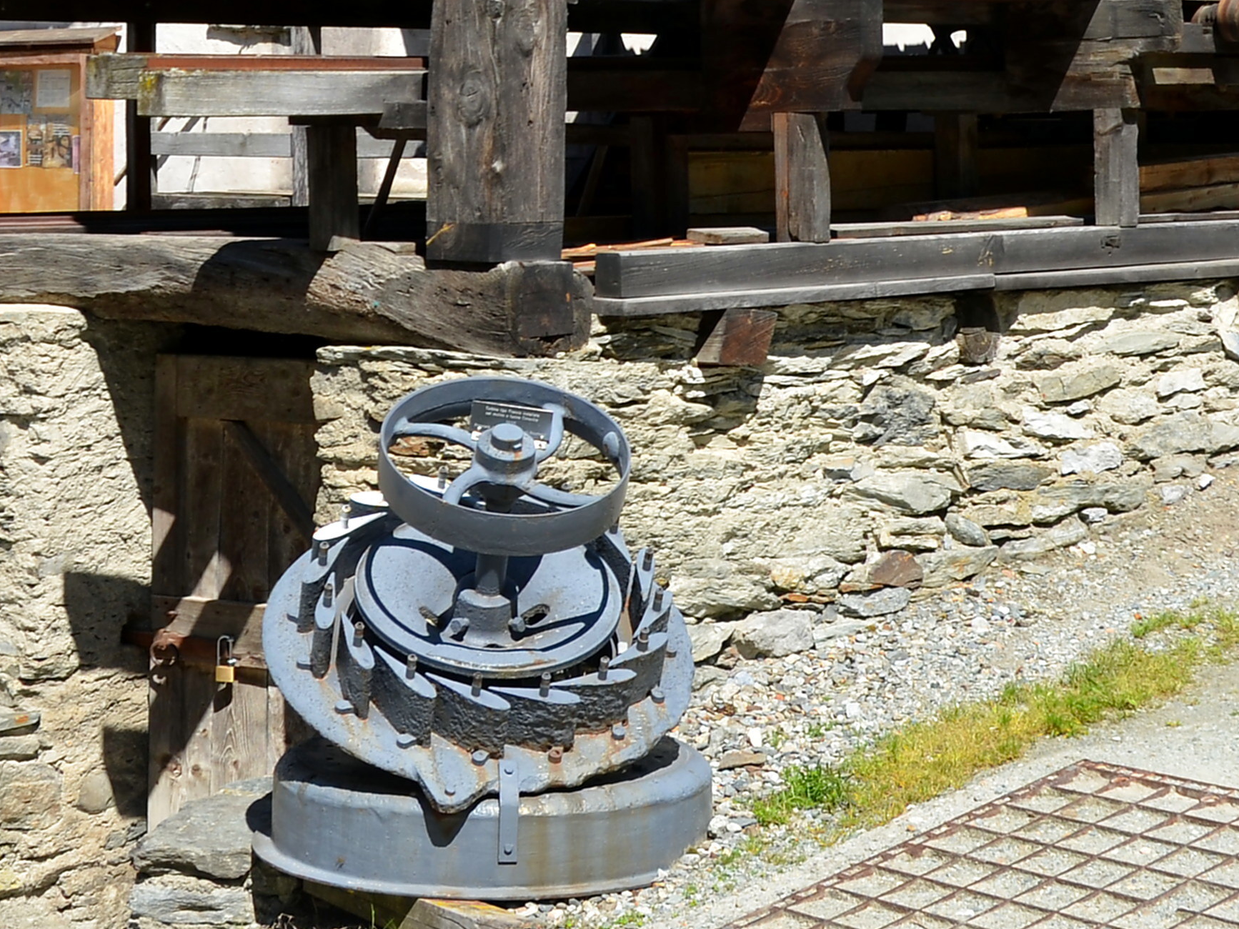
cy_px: -142
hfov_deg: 21.8
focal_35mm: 90
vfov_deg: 15.9
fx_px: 3221
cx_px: 634
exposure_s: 1/250
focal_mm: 22
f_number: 8
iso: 110
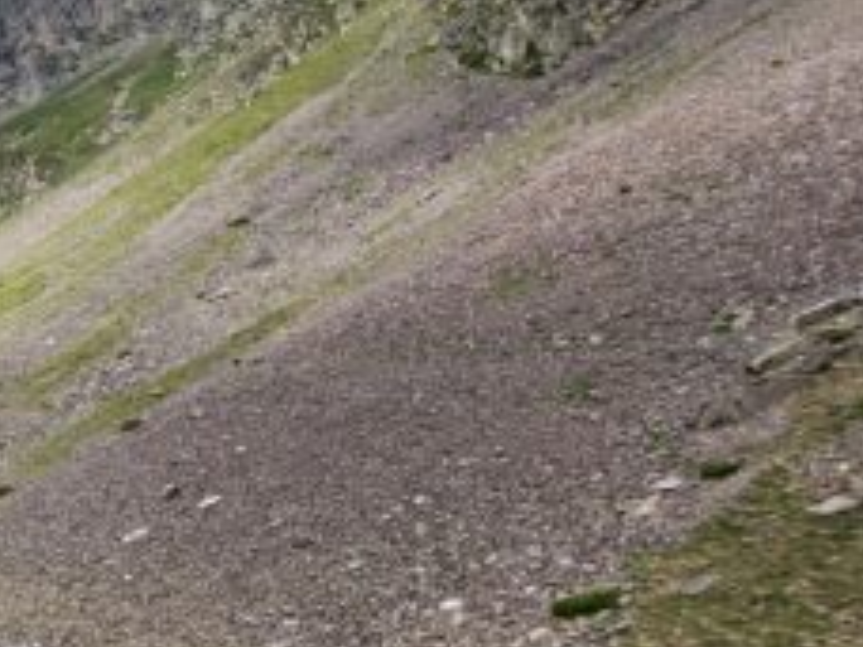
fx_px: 997
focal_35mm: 40
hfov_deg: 28.6
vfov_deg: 35.5
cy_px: 441
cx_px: -447
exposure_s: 1/1365
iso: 32
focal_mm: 1.74
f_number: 2.2
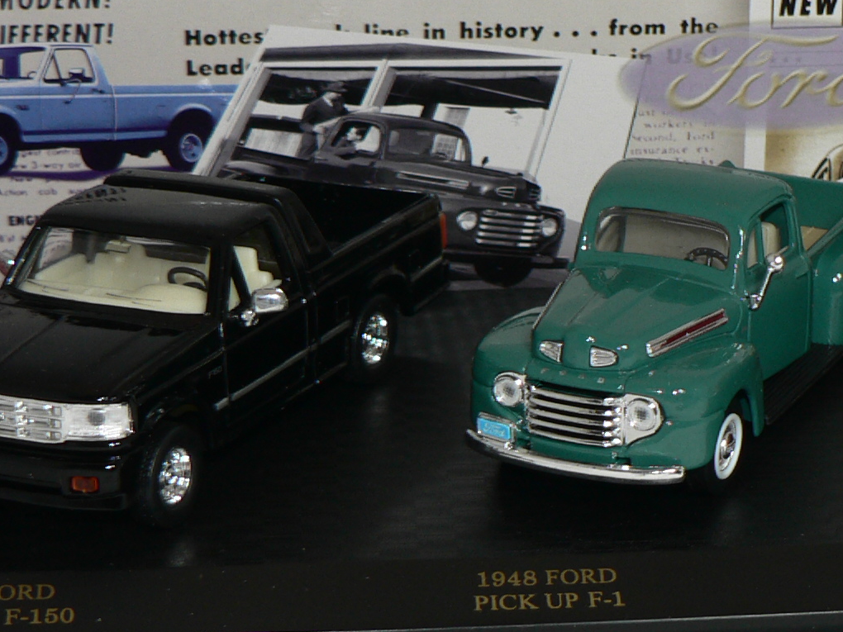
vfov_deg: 12.0
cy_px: 365
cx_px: 696
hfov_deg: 15.9
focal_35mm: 123
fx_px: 2995
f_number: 2.8
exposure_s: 1/60
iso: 80
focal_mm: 8.1
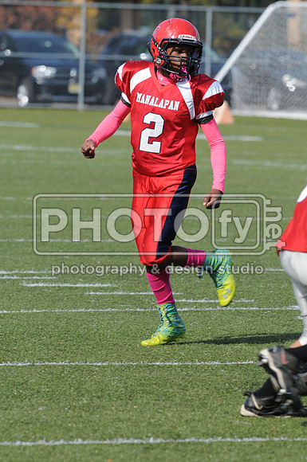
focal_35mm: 450
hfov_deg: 3.0
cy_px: 231
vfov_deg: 4.6
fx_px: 5773
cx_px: 154
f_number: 8
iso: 200
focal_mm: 300
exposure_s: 1/500
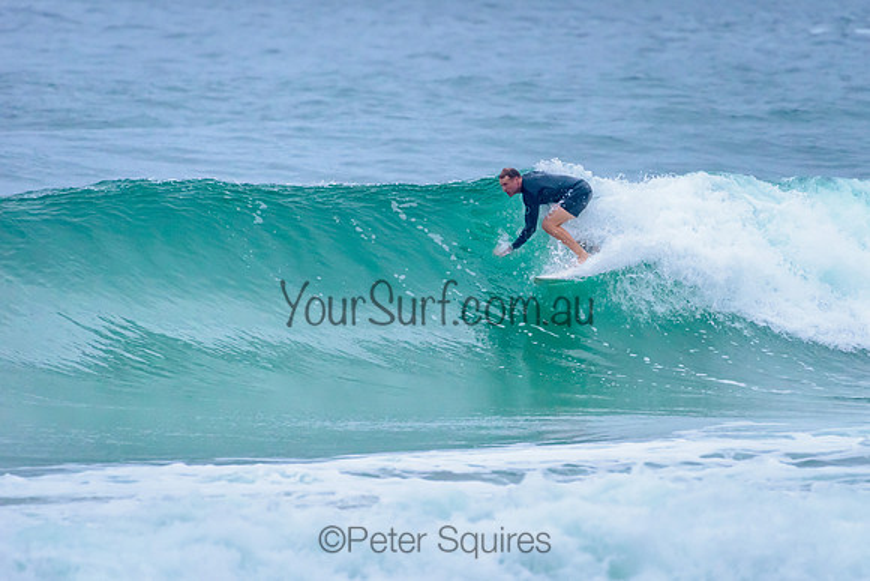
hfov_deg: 3.4
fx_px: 14808
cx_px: 533
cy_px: 289
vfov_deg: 2.2
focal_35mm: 613
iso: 1600
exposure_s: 1/2000
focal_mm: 500
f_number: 5.6
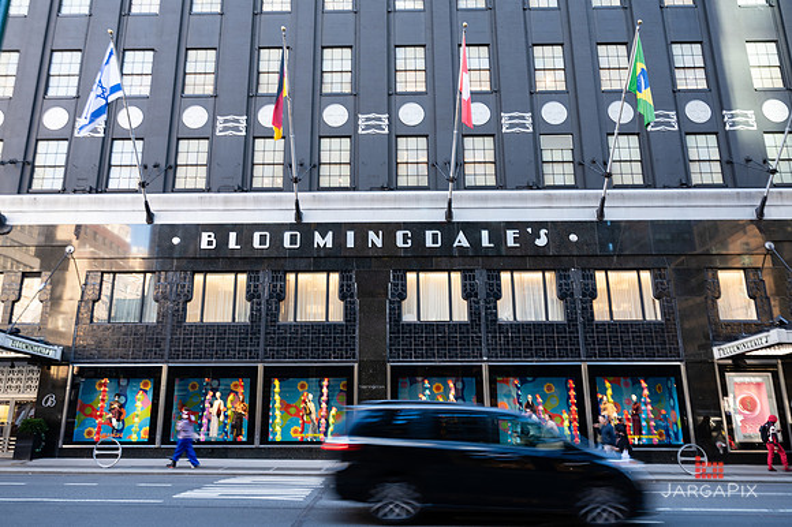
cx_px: 375
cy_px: 265
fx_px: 557
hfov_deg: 70.8
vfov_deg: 50.6
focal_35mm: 25
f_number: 5
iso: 100
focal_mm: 24
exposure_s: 1/15
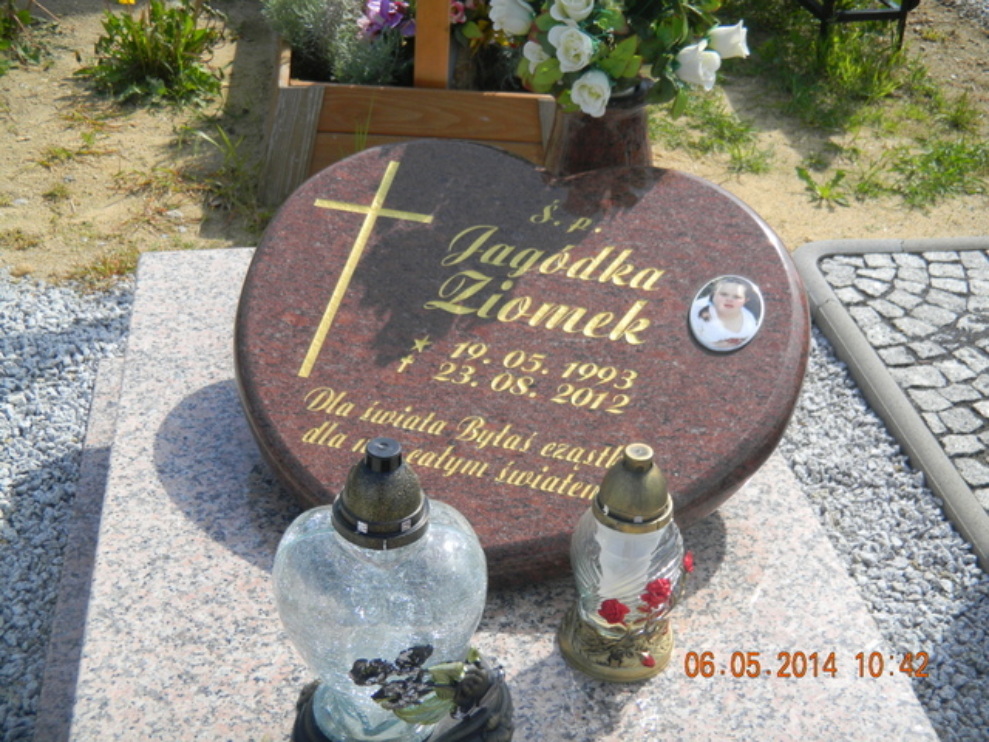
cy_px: 371
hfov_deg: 41.2
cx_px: 494
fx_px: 1314
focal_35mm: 46
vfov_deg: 31.5
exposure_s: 1/116
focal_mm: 8.3
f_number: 8.3
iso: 80
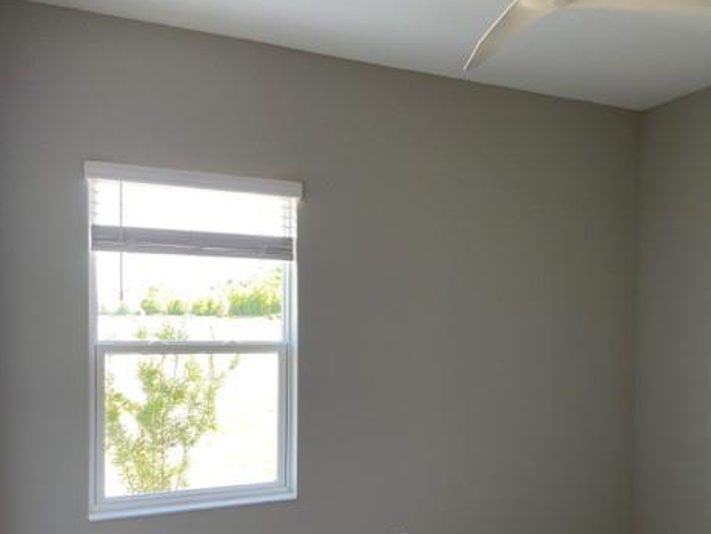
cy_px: 339
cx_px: 483
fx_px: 740
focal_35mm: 36
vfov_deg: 39.4
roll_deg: -1.1
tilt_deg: -1.9
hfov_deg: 50.3
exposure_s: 1/60
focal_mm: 4.2
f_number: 1.6
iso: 80
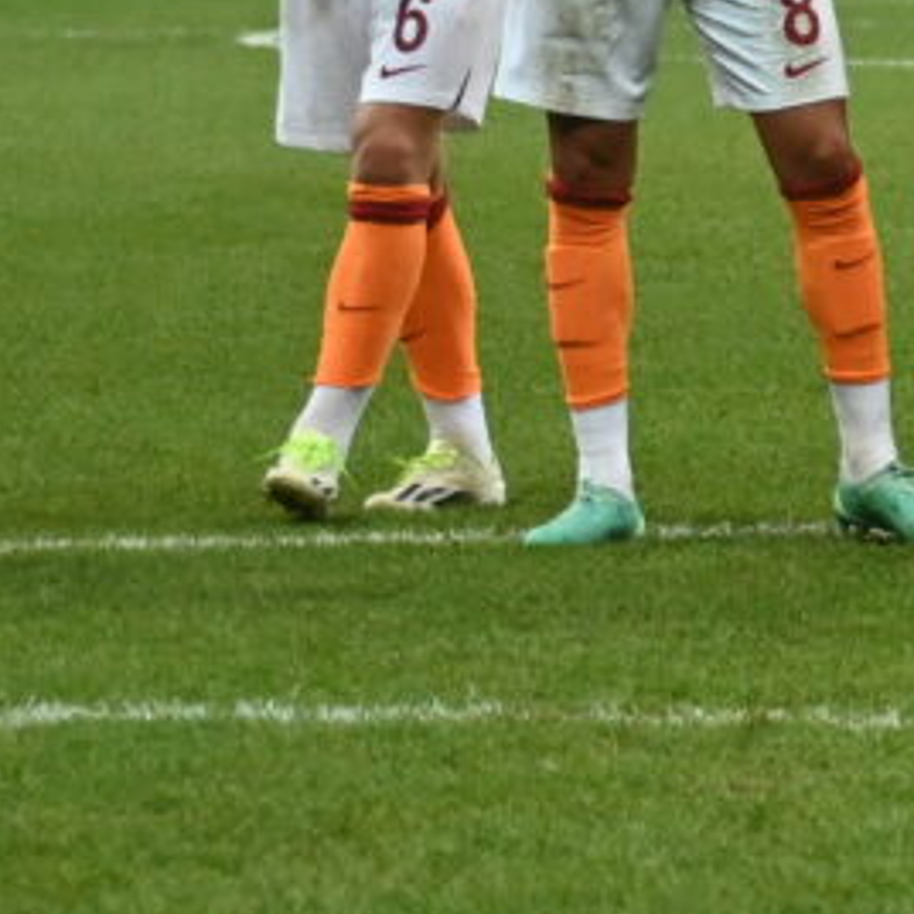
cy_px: -1581
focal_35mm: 488
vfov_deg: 3.5
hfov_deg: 3.4
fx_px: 14578
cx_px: 3428
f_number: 2.8
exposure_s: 1/1250
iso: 1250
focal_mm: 60
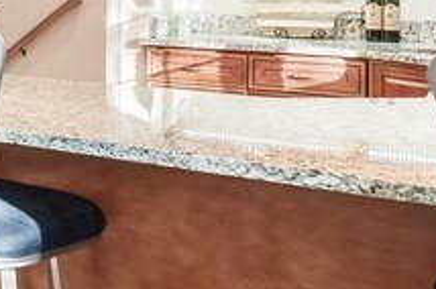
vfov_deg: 19.3
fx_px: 810
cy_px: -42
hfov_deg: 21.4
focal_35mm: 67
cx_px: -322
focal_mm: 14
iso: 100
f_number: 8
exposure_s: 1/20
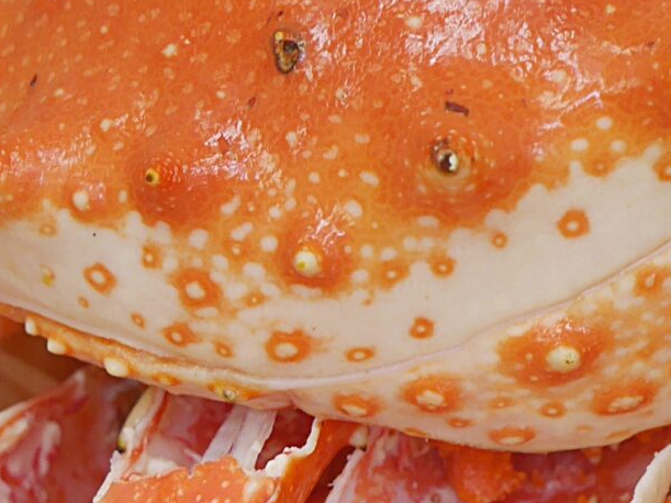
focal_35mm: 218
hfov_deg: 9.0
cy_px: 318
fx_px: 4225
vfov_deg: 6.8
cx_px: 602
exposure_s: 1/60
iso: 400
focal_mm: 26
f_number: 4
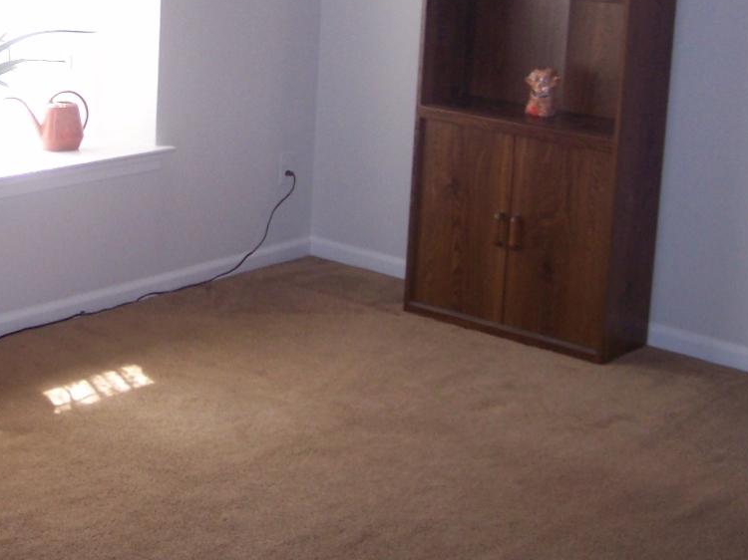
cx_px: 123
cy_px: 62
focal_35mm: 73
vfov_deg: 19.8
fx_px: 1577
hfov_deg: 26.1
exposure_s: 1/60
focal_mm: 8
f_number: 2.8
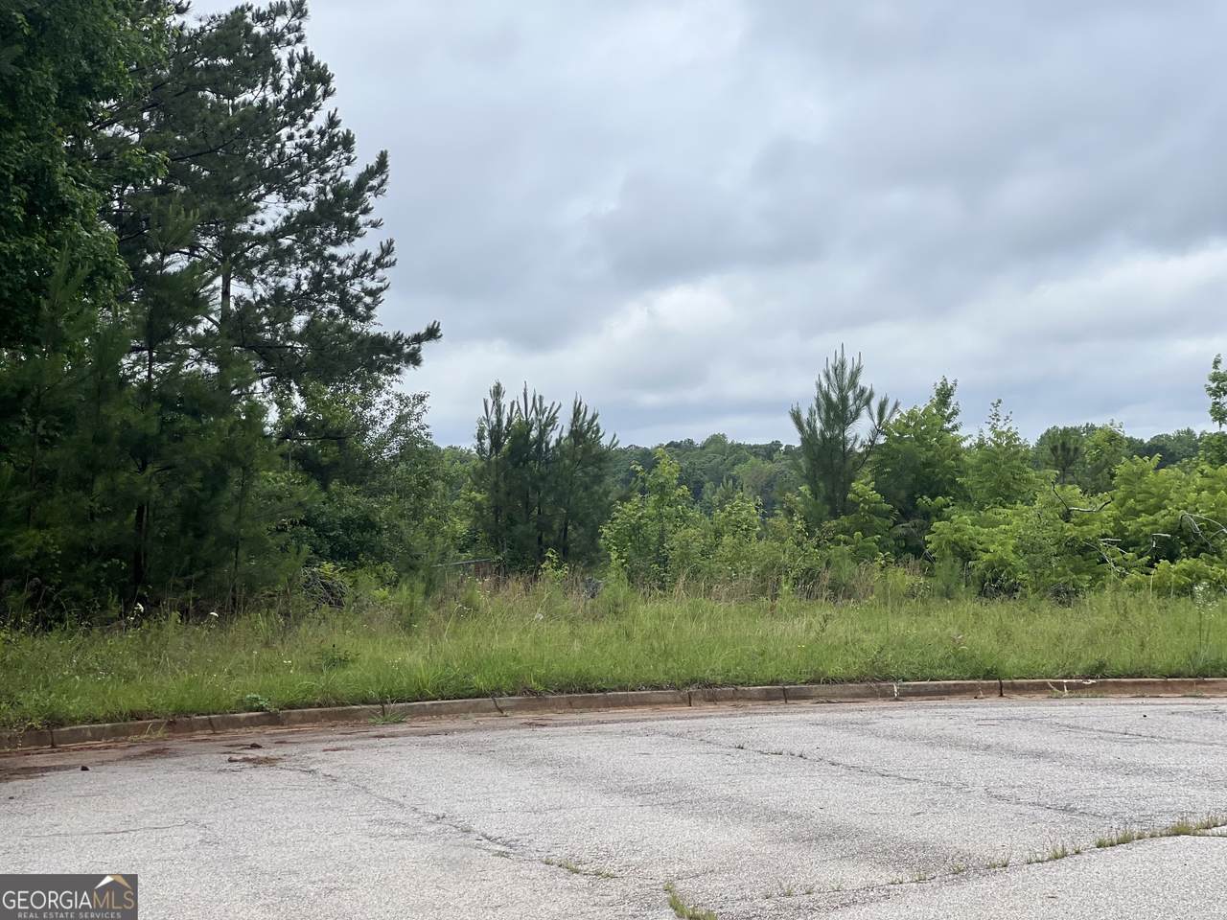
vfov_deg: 19.1
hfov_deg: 25.3
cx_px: 614
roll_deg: +2.8
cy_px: 460
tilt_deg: +0.8
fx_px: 2729
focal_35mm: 77
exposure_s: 1/677
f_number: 2.8
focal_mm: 9
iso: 32
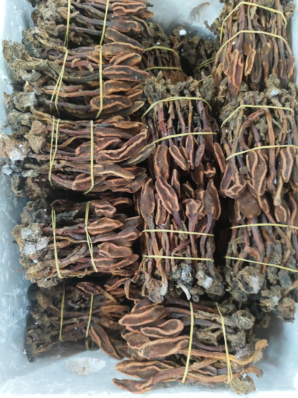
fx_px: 276
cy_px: 199
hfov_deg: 56.8
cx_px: 149
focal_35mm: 24
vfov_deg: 71.6
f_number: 1.88
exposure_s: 1/50
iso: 1424
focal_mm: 5.56
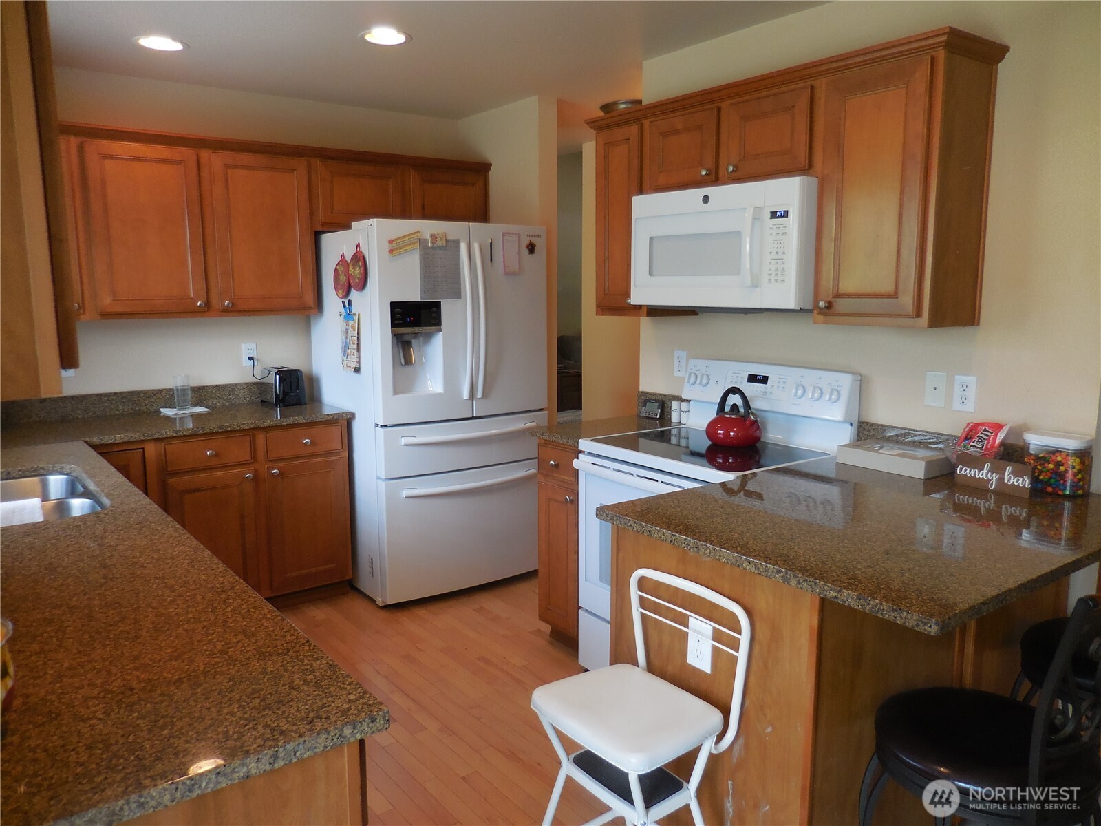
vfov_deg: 54.9
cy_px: 413
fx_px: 795
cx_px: 550
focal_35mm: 25
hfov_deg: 69.4
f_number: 3.3
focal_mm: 4.5
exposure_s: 1/30
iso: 180
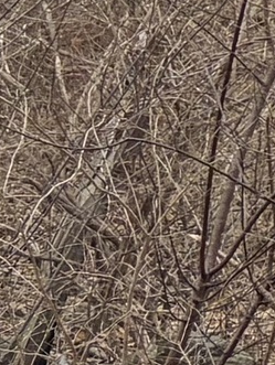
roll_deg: +1.3
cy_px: -63
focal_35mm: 241
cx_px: 1669
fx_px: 2548
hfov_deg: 4.5
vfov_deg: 8.1
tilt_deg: +0.0
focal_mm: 5.96
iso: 50
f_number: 1.6
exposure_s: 1/2538
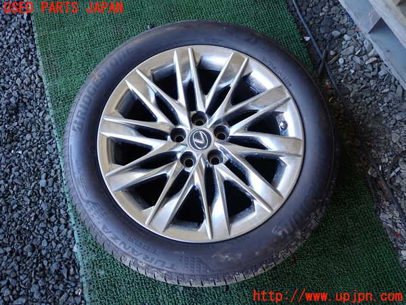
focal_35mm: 30
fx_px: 352
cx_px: 203
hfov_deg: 60.0
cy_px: 152
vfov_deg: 46.8
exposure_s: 1/125
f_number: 2.3
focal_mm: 5.4
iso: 200
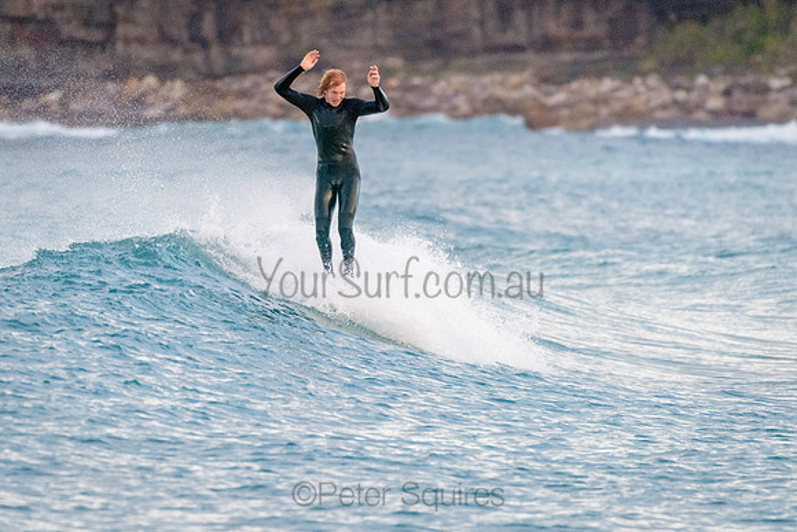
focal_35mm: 612
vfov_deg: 2.2
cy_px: 255
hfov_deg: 3.4
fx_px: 13548
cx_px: 349
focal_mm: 500
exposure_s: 1/2000
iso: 3600
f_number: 5.6
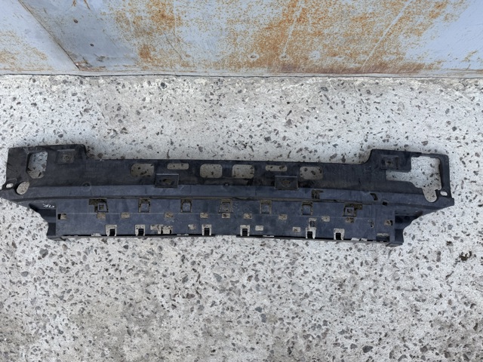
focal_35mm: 24
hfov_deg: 71.6
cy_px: 181
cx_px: 242
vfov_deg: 56.8
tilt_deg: -78.9
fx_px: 335
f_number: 1.78
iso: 80
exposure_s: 1/121
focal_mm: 6.76
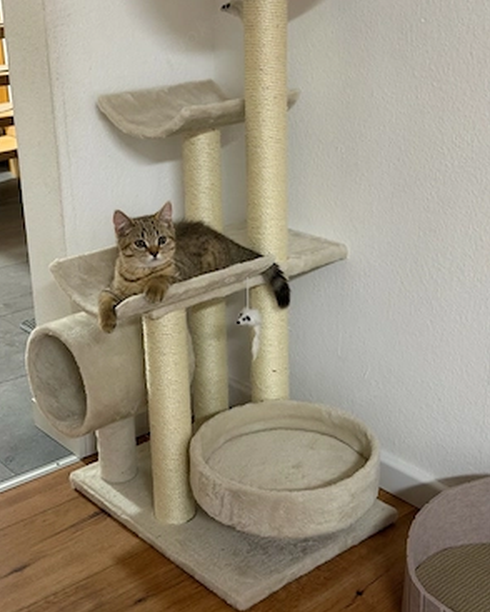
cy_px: 305
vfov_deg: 36.6
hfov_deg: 29.7
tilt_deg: -19.9
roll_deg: +1.9
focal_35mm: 51
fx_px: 924
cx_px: 242
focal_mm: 6.76
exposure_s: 1/33
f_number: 1.78
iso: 250
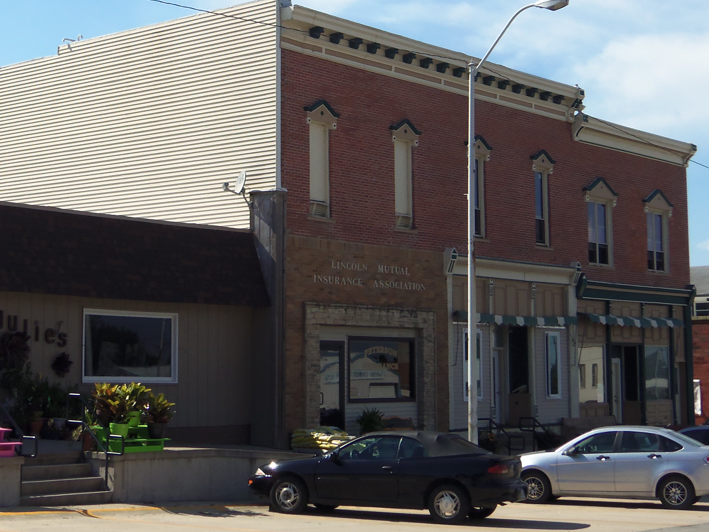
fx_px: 1475
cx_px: 343
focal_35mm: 72
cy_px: 119
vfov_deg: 20.2
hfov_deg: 27.0
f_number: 11.7
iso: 64
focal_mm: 6.8
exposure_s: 1/80
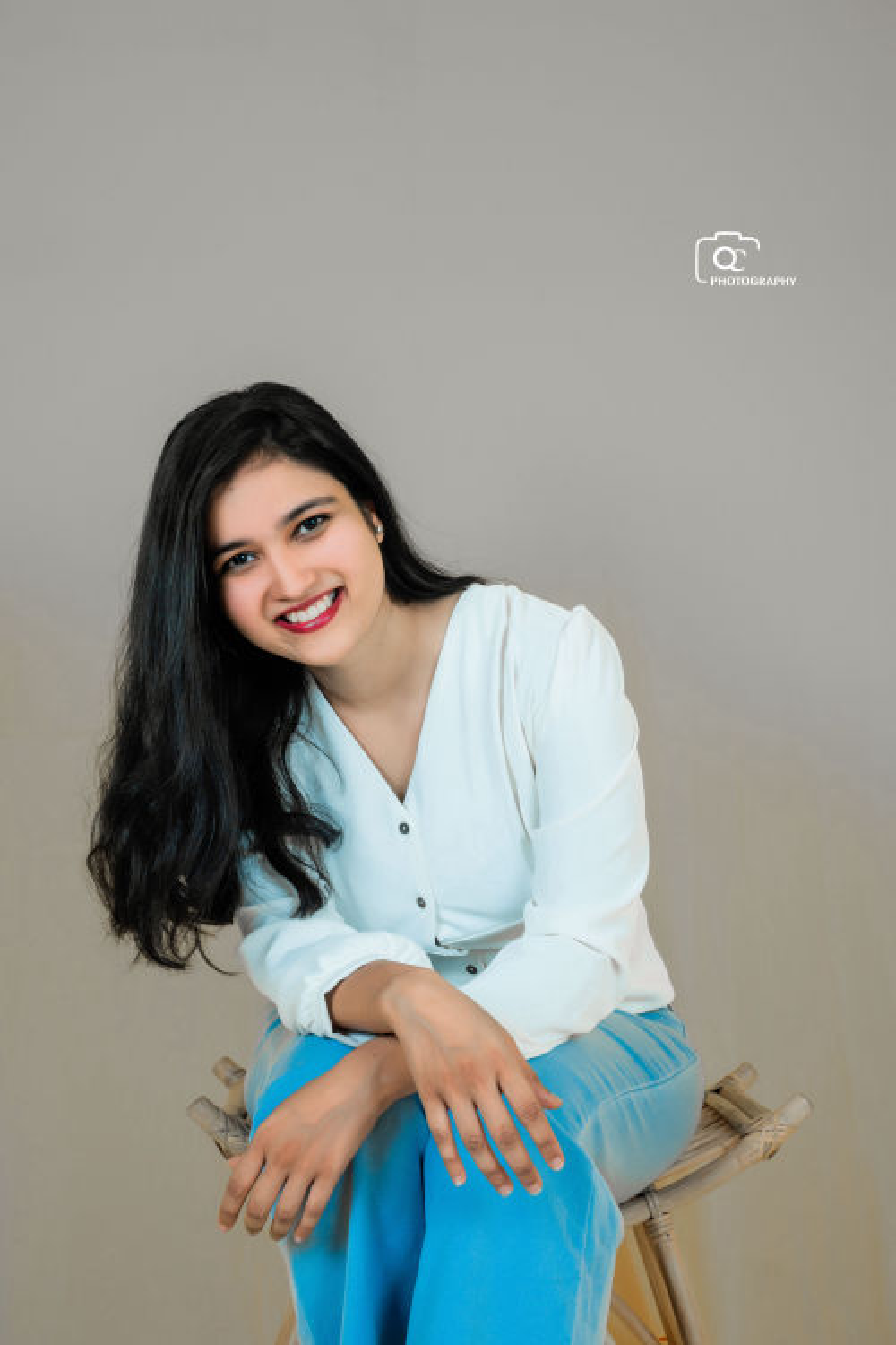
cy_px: 672
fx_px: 1904
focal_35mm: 51
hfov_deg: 26.5
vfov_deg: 38.9
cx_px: 448
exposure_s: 1/125
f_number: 7.1
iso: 125
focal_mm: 34
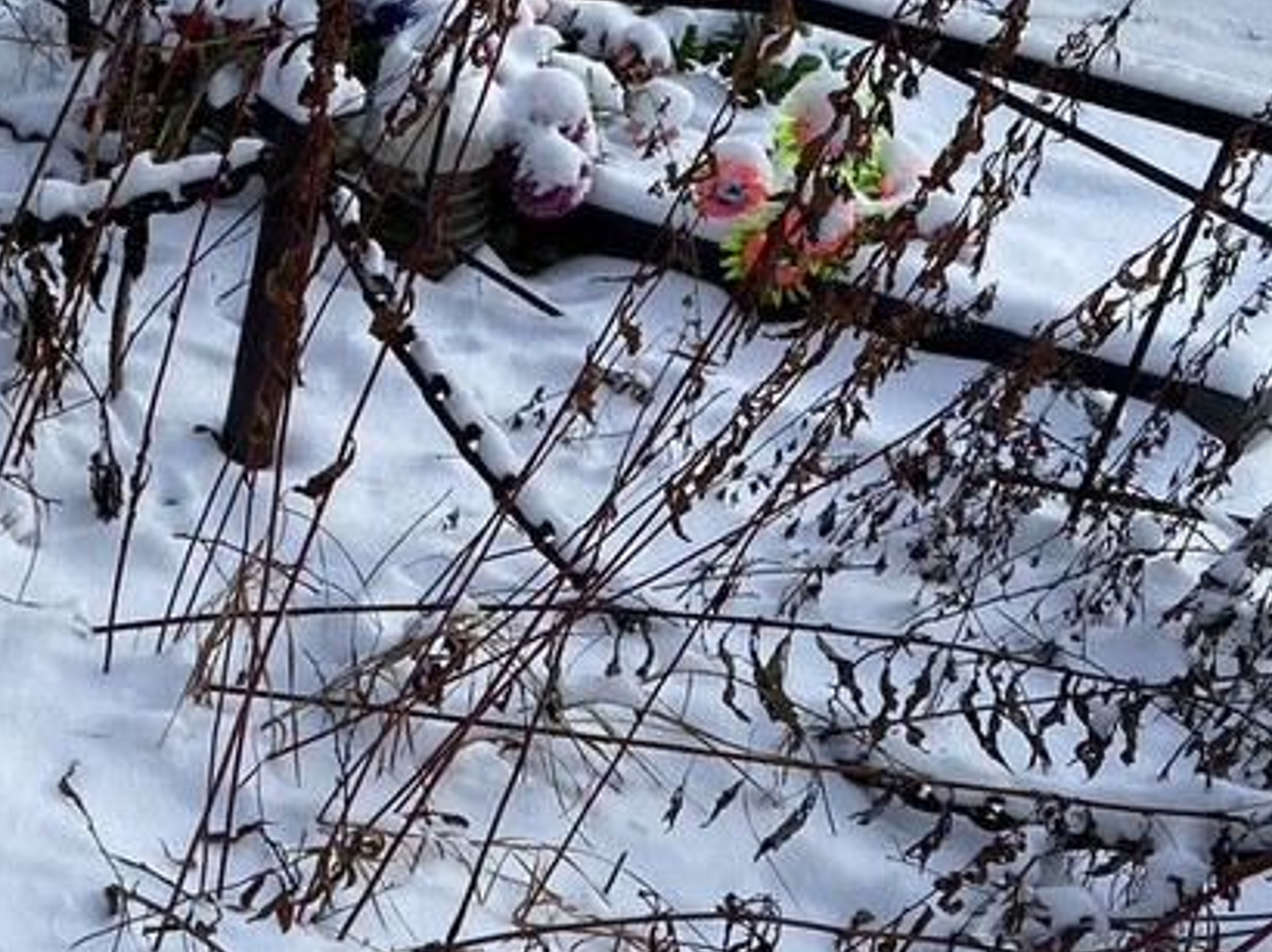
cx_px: -310
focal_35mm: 65
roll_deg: -2.4
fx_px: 2387
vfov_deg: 22.5
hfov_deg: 26.1
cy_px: 589
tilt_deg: -23.9
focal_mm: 4.25
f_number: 1.8
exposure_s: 1/1072
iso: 32
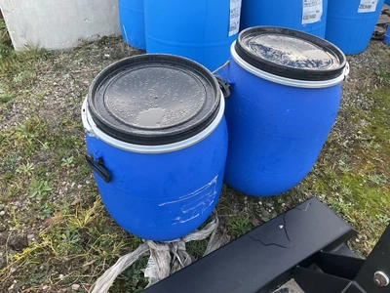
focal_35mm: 29
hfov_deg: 61.7
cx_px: 195
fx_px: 327
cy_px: 146
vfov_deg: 48.2
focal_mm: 3
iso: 64
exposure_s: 1/122
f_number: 1.8
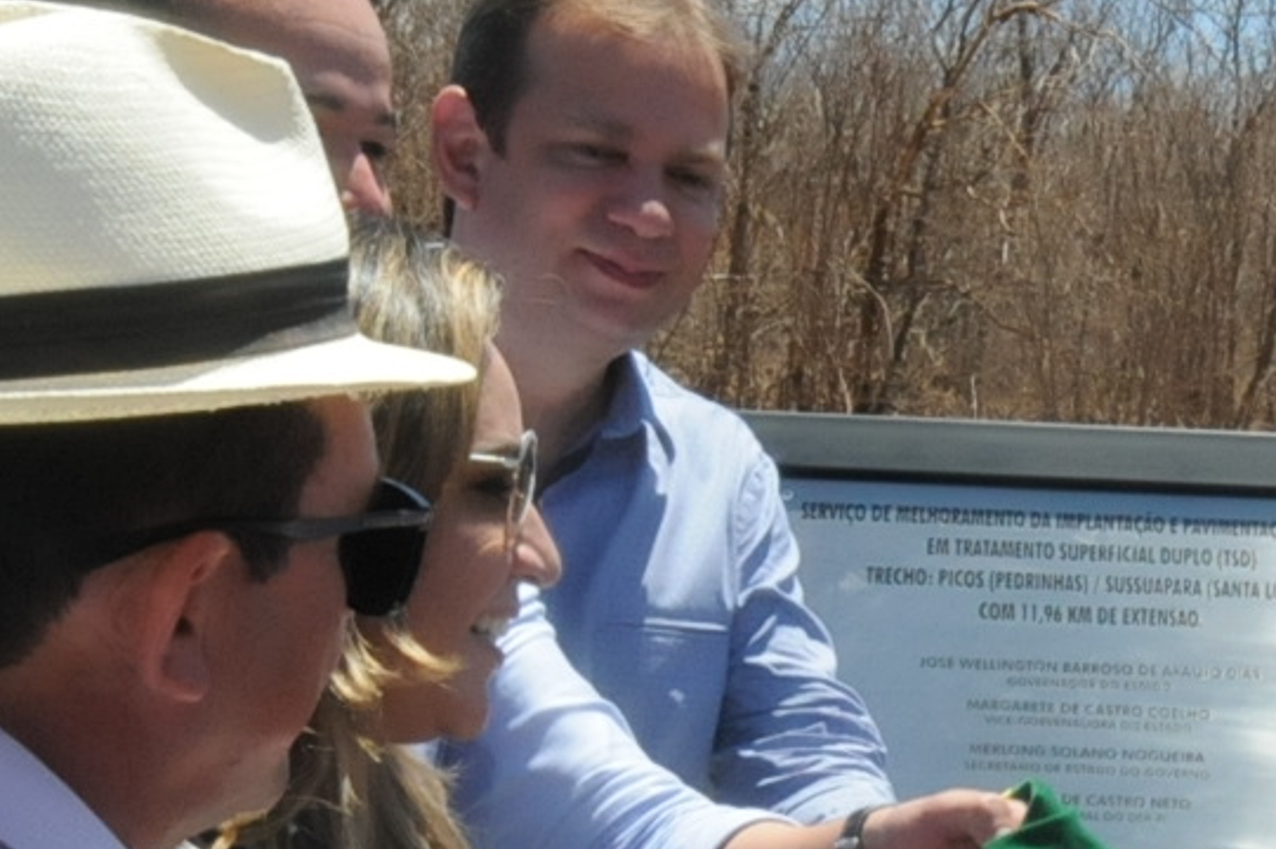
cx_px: 1373
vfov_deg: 13.2
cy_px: 990
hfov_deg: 19.4
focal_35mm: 101
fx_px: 3577
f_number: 16
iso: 1250
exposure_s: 1/1000
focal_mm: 17
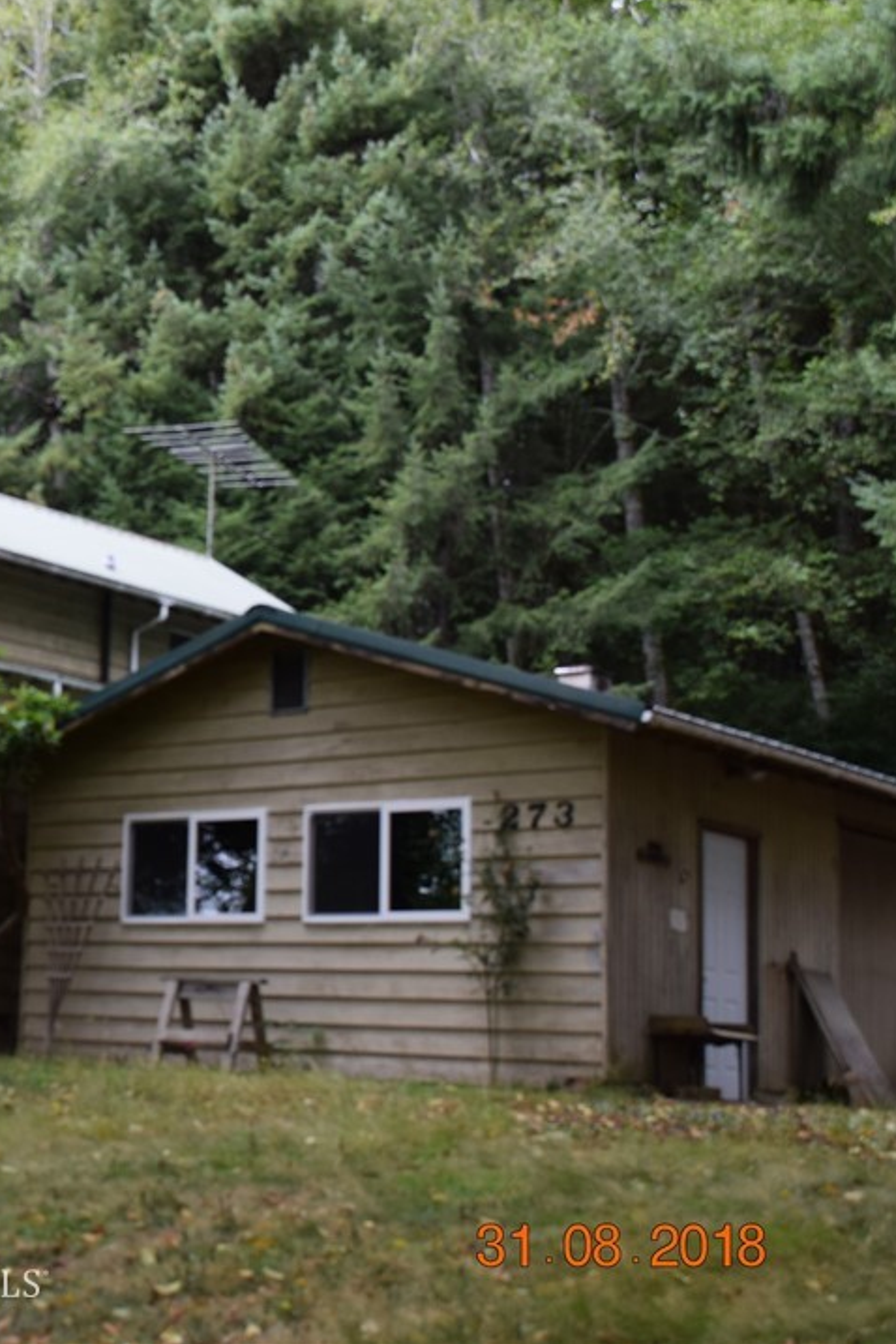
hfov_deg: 22.7
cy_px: 668
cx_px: -55
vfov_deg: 35.2
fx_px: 2119
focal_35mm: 57
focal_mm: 25
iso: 400
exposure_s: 1/200
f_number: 7.1
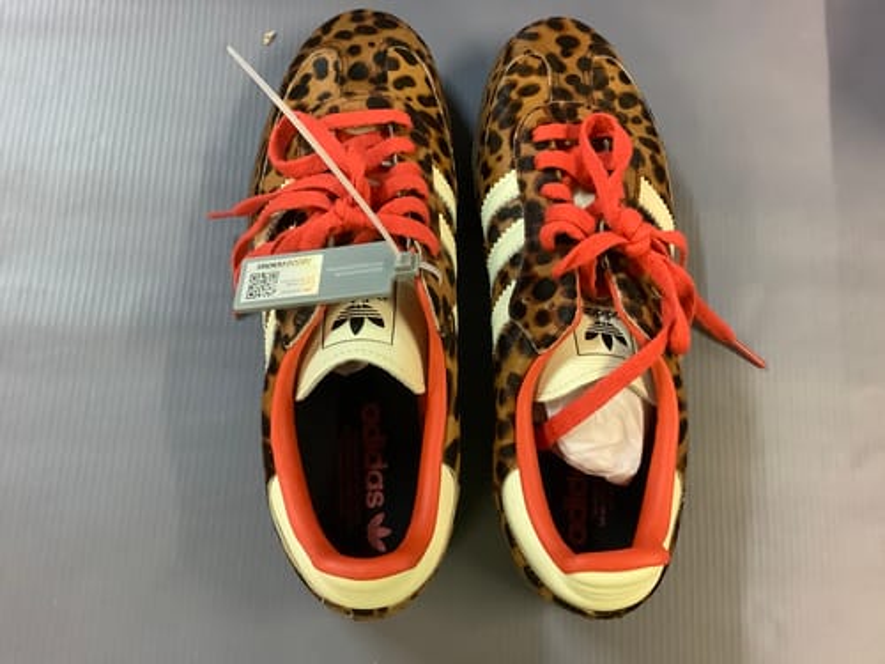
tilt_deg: -77.6
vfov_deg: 45.4
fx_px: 793
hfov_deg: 58.4
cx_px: 442
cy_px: 332
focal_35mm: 31
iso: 400
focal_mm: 3.3
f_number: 2.4
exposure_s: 1/33
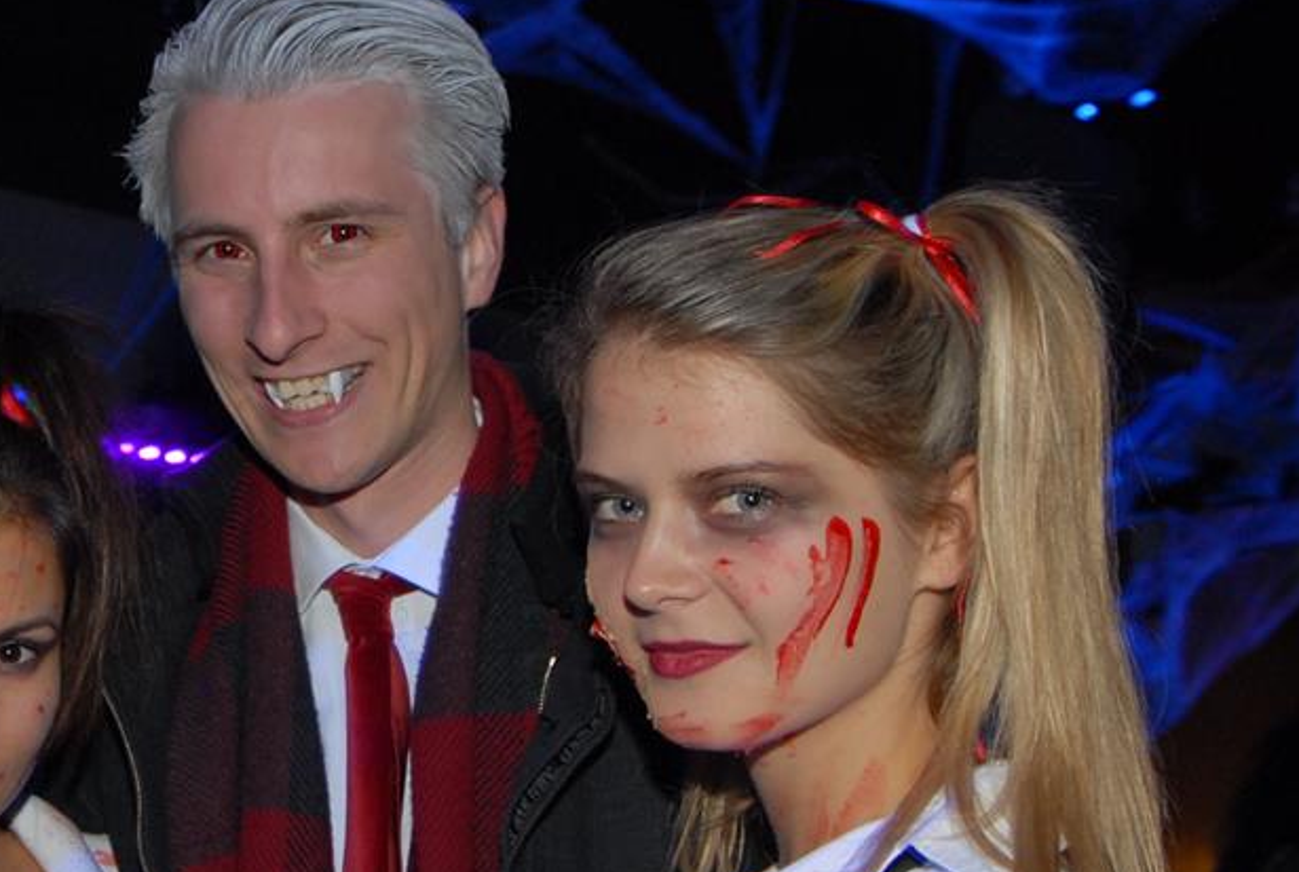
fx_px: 2423
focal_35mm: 67
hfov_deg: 29.3
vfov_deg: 20.2
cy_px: 663
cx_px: 247
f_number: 5.6
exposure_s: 1/6
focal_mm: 24
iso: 400
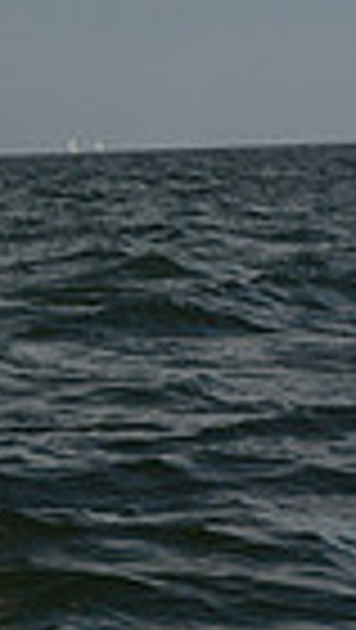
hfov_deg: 3.8
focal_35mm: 304
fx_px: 5089
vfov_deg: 7.1
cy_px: 65
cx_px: -928
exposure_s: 1/1000
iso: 500
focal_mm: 70
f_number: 9
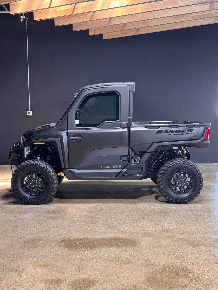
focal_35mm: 48
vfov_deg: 39.7
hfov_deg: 30.3
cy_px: 145
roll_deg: +0.5
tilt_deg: -4.8
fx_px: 403
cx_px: 109
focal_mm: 6.76
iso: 200
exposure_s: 1/60
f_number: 1.78
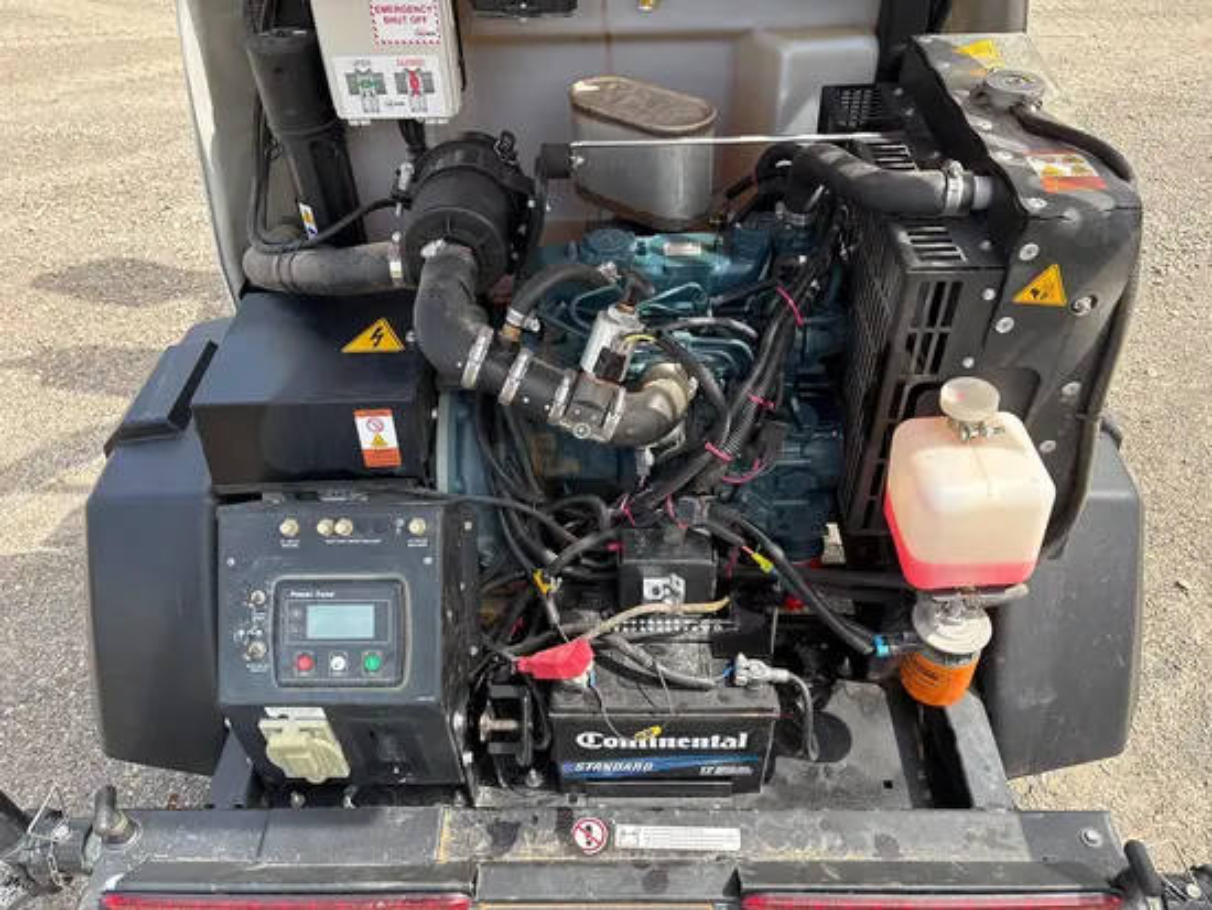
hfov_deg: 67.3
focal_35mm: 26
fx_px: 911
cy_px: 455
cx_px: 606
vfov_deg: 53.1
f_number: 1.6
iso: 50
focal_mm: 5.96
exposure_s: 1/565
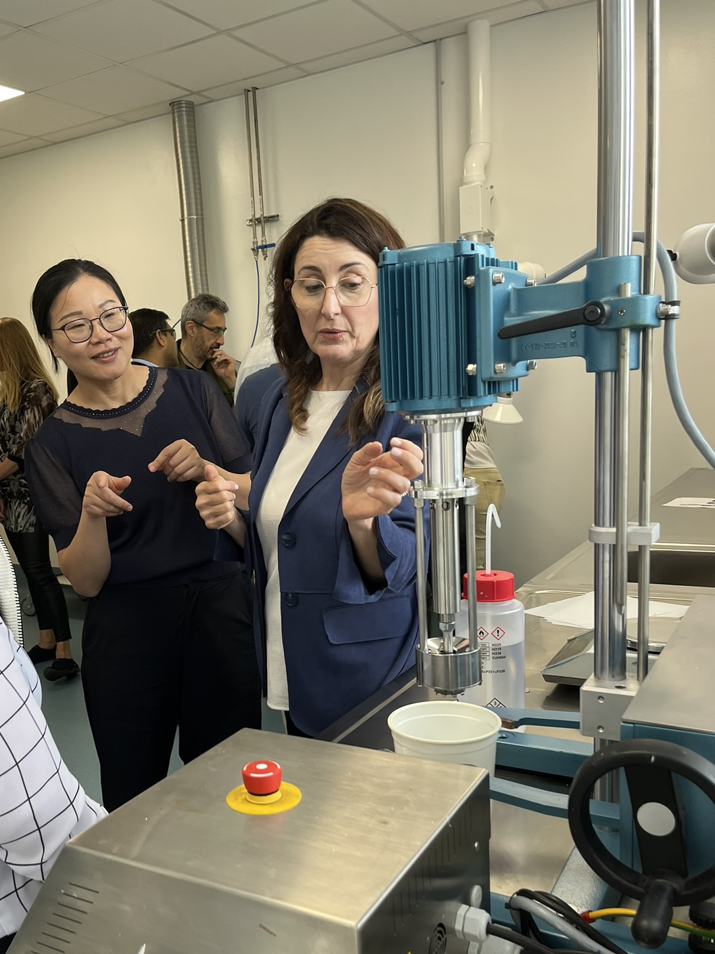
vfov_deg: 55.1
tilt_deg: -10.6
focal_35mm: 33
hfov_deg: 42.6
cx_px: 271
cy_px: 551
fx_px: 909
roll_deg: +5.3
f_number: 1.6
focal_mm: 5.1
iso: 100
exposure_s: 1/121
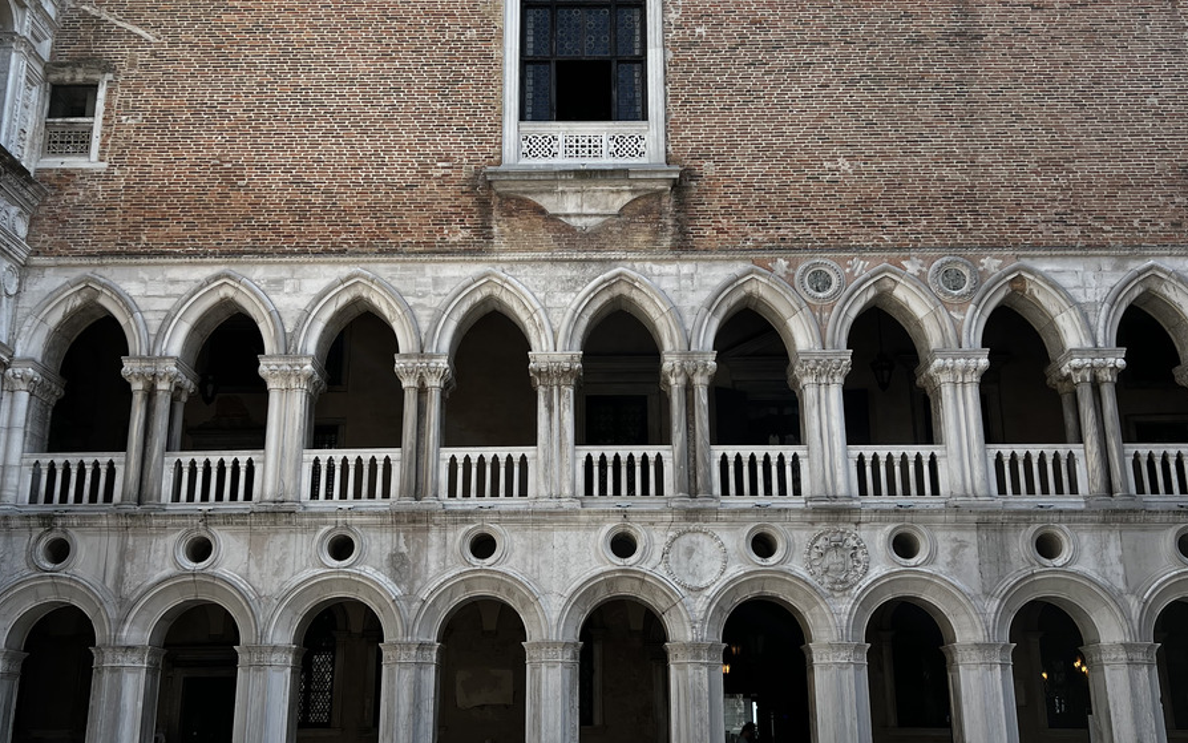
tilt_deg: +16.4
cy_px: 372
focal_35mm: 37
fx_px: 1198
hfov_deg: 52.7
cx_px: 594
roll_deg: +0.1
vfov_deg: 34.4
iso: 50
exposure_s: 1/2404
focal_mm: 5.7
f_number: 1.5
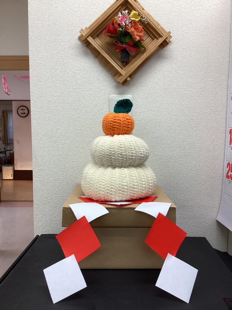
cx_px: 116
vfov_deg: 58.4
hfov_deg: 45.4
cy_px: 155
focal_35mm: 31
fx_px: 277
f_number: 2.4
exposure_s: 1/100
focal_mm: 3.3
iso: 80
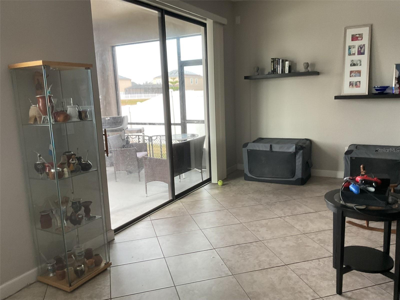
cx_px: 200
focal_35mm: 29
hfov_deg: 61.7
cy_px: 150
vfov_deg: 48.2
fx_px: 335
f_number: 1.8
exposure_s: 1/120
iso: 64
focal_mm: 3
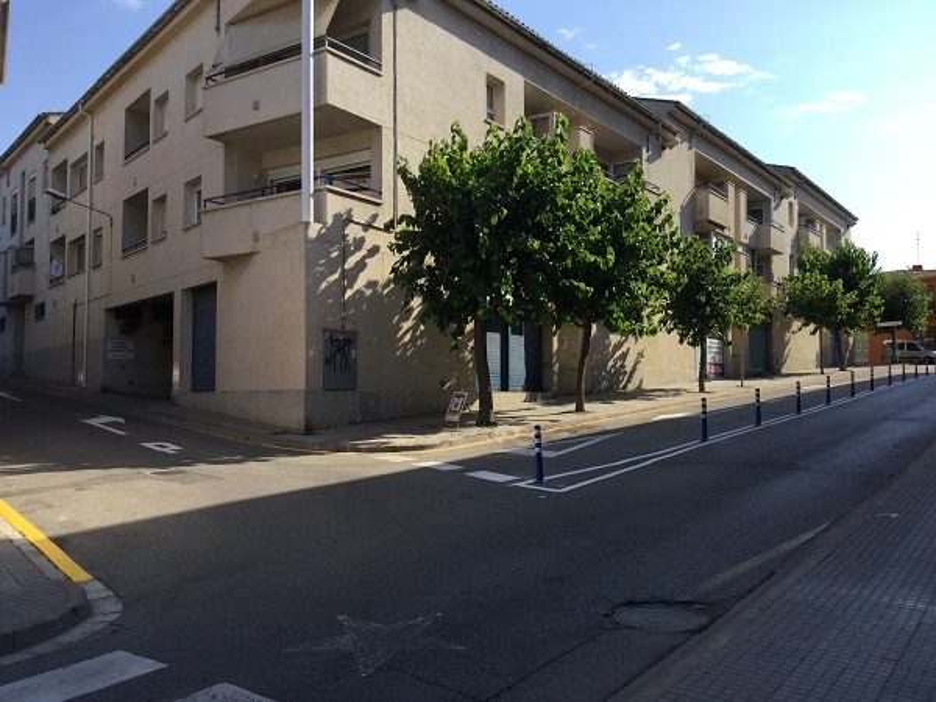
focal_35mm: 31
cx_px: 468
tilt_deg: +0.8
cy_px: 351
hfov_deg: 58.4
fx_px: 838
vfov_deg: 45.4
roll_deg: -1.8
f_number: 2.4
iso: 25
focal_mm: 3.3
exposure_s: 1/981
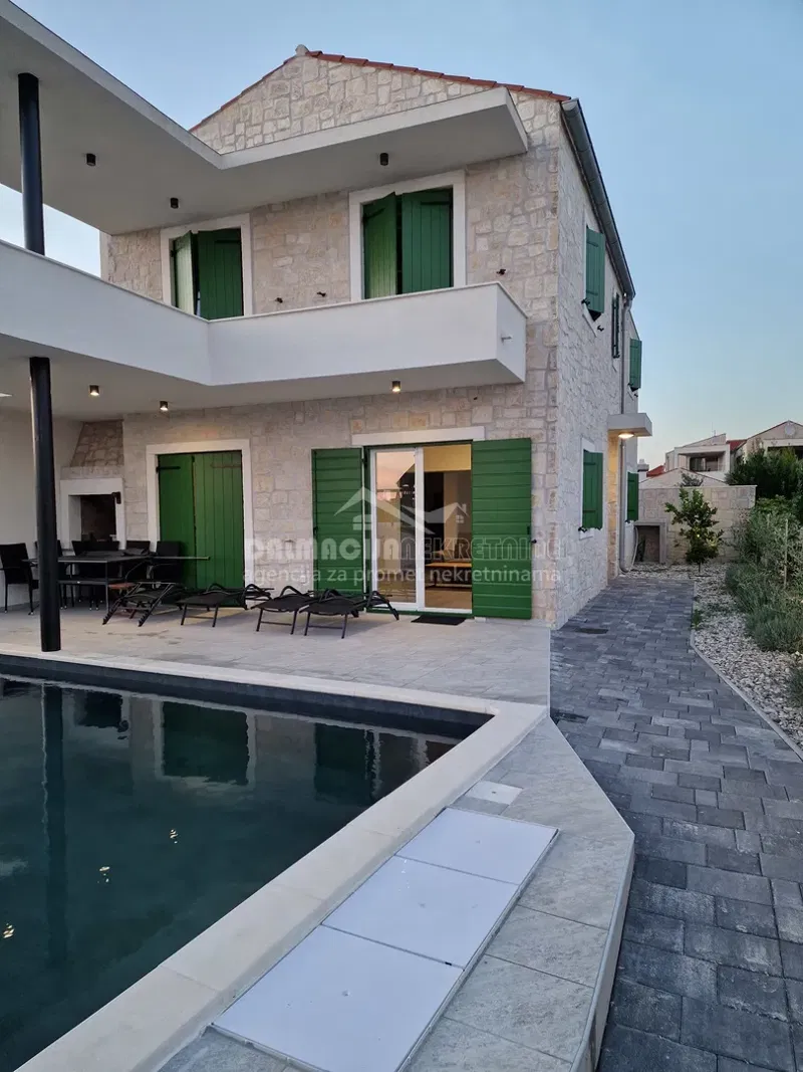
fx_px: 712
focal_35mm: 23
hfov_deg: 58.9
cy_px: 536
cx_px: 402
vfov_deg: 73.9
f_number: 1.8
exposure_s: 1/100
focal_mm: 6.4
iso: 200
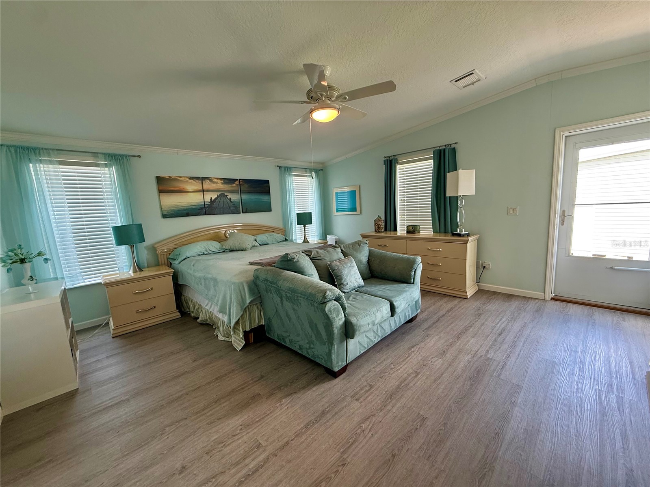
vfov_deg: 85.7
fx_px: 263
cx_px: 325
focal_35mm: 14
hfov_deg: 102.1
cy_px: 244
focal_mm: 2.22
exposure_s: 1/99
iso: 160
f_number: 2.2
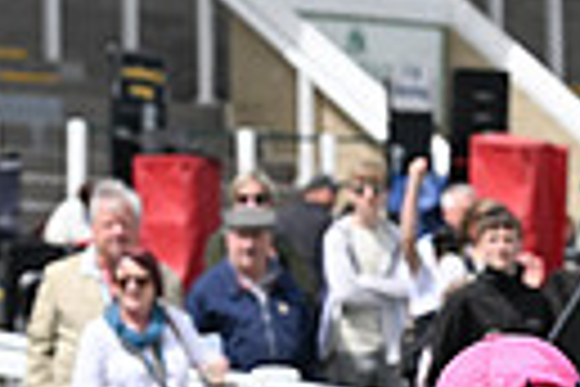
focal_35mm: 504
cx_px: 540
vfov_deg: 2.7
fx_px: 8119
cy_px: 758
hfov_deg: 4.1
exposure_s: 1/2500
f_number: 5.6
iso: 400
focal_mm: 112
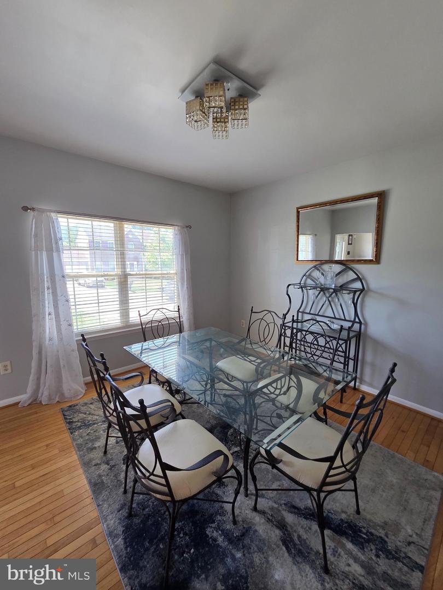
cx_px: 222
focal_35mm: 13
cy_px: 295
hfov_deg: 89.9
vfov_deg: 106.2
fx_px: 222
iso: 160
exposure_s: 1/120
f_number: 2.2
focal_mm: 2.2
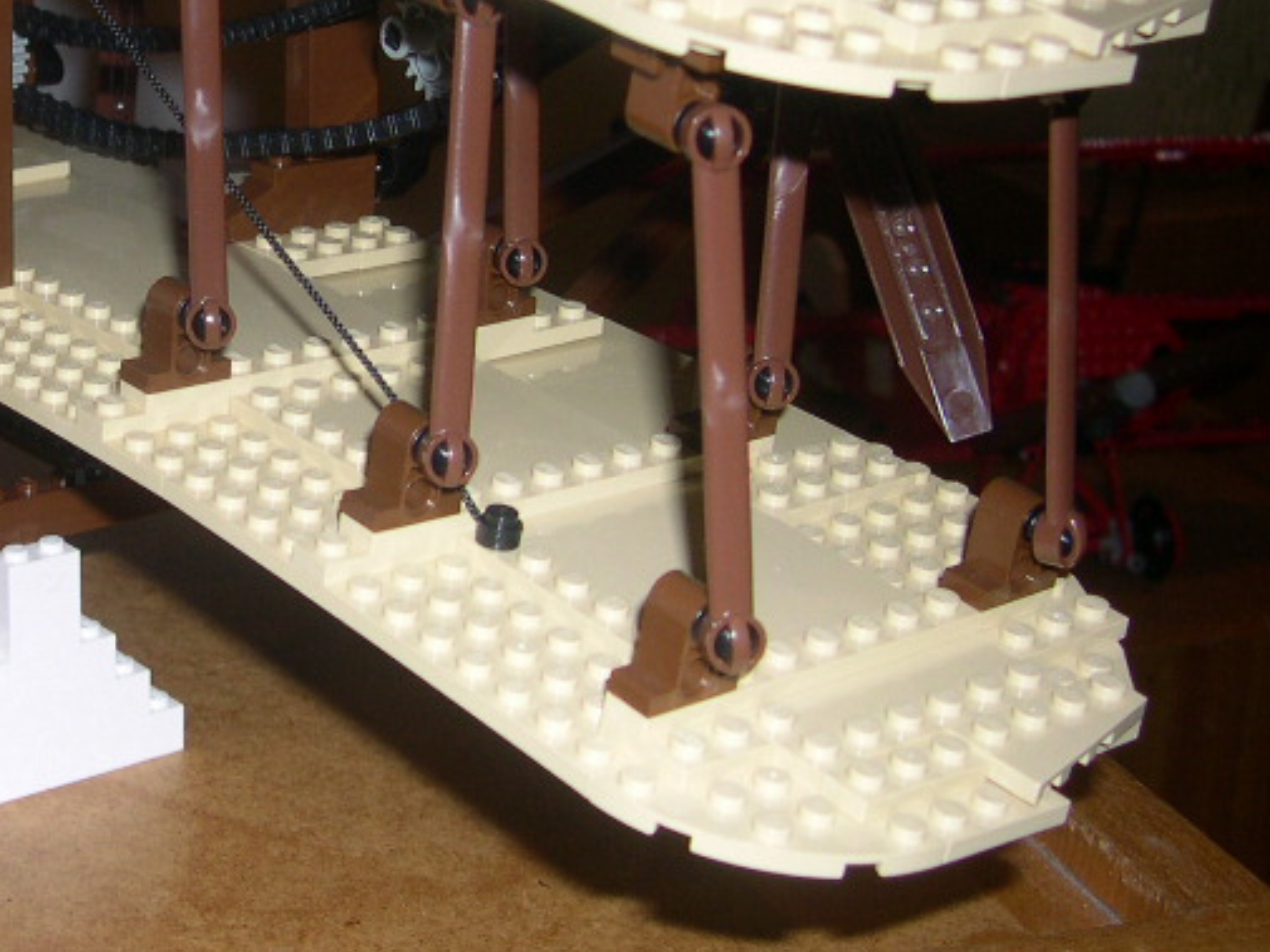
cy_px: 269
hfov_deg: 24.2
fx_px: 2826
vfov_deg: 19.0
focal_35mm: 77
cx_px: 13
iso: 100
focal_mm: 8
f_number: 2.8
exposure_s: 1/60
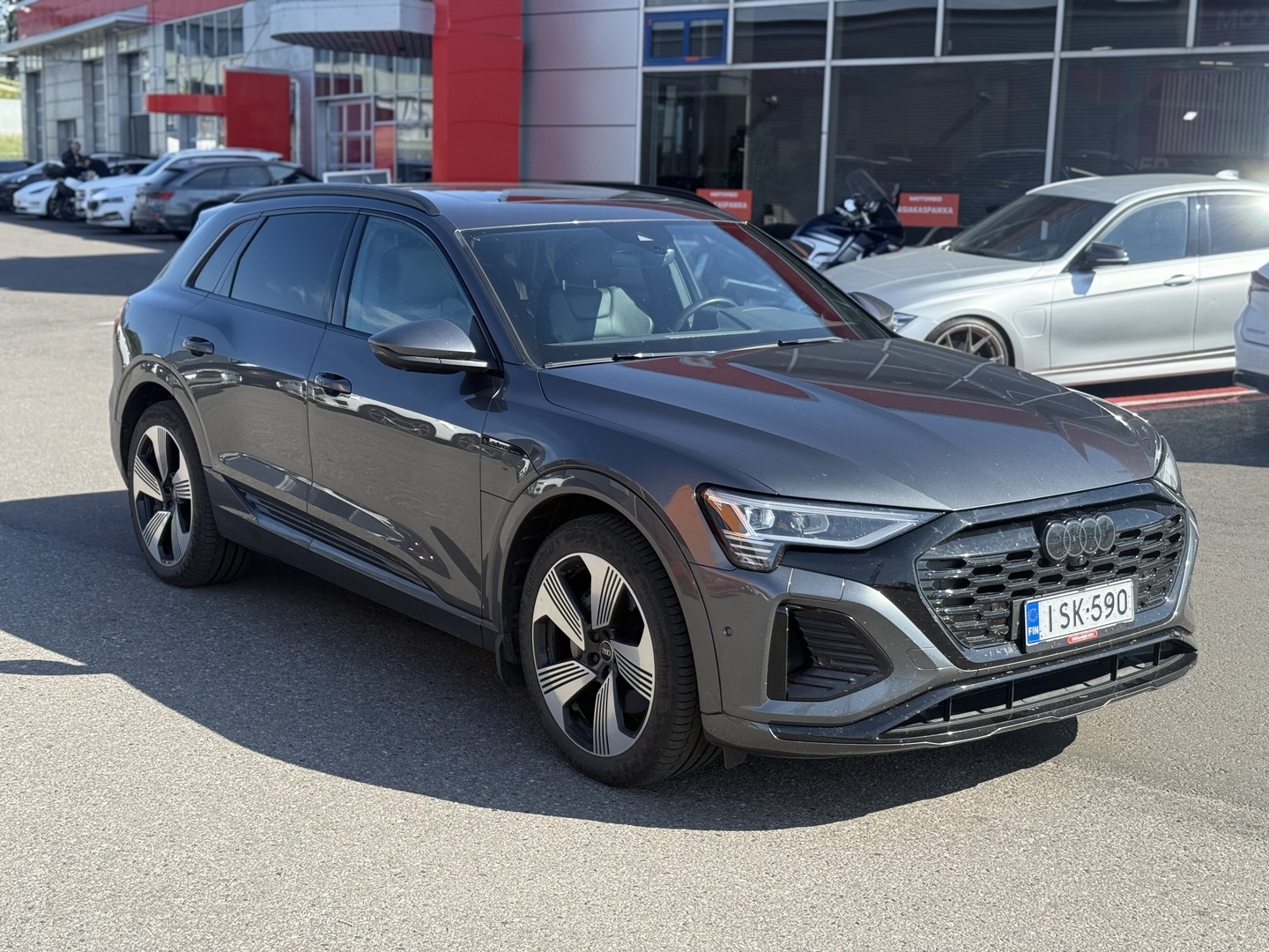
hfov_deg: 39.7
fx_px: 1760
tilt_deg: -8.9
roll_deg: -2.3
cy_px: 476
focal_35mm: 48
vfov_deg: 30.3
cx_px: 634
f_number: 1.78
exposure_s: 1/1980
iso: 100
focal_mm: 6.76
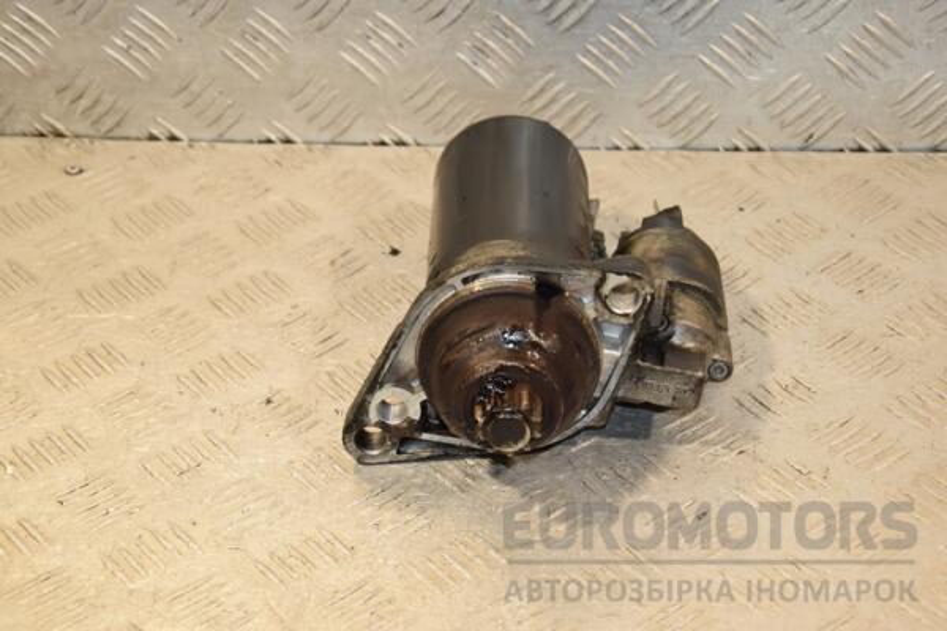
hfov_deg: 23.4
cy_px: 316
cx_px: 474
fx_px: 2288
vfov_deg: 15.7
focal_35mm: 87
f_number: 6.3
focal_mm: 58
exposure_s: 1/200
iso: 800
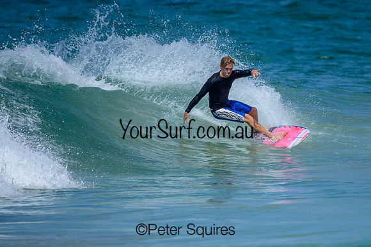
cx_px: 218
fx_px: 11252
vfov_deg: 1.3
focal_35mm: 1092
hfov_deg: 1.9
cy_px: 153
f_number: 6.3
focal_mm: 800
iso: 220
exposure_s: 1/2000
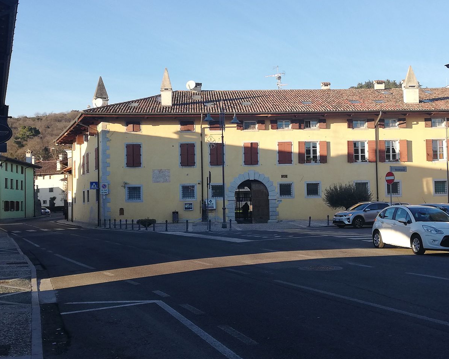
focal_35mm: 43
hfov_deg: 42.9
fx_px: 571
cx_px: 238
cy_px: 180
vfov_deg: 34.9
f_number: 2.2
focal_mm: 3.81
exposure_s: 1/335
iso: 50
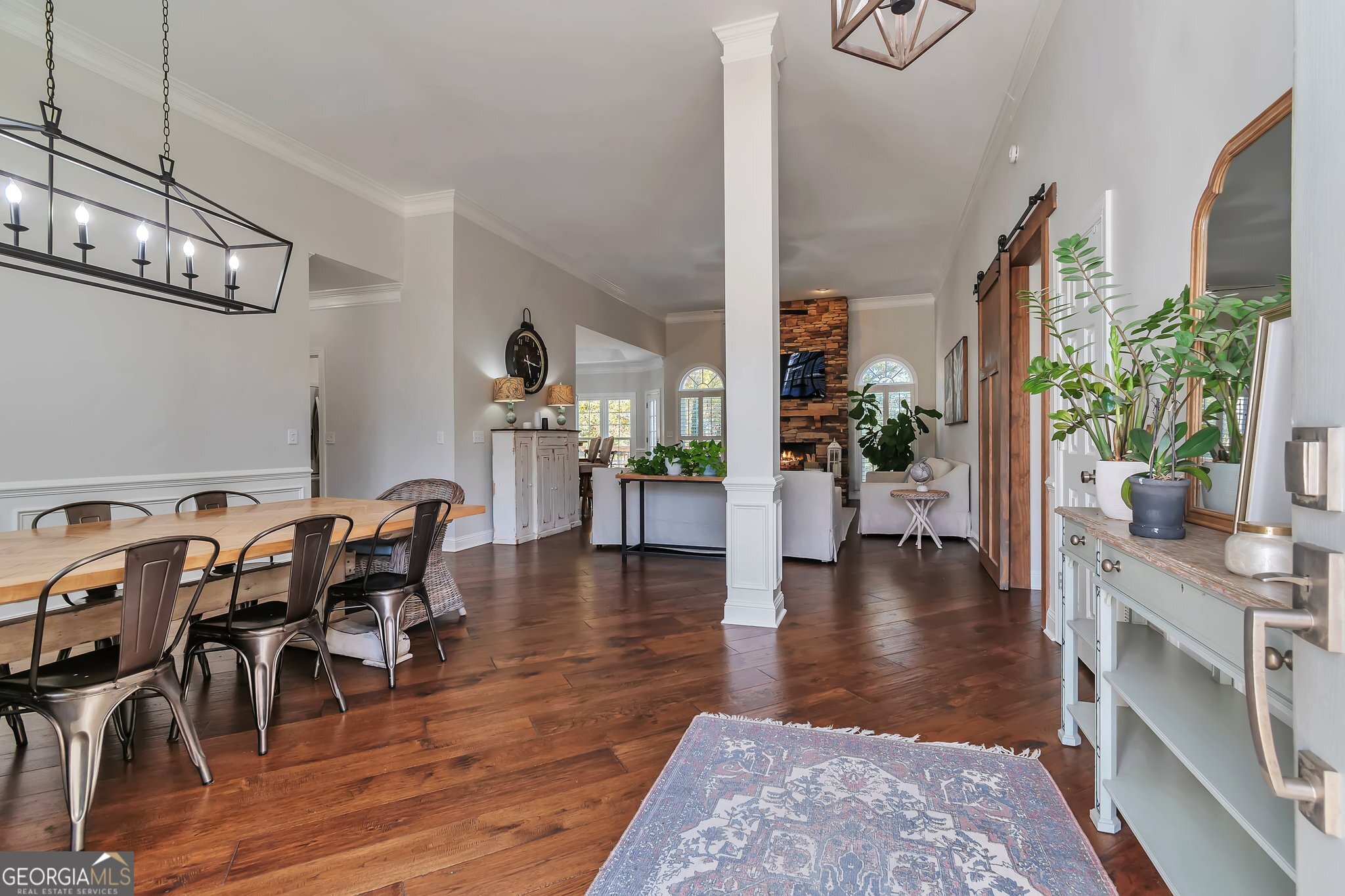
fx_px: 560
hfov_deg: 100.4
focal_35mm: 15
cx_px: 672
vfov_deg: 77.3
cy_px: 448
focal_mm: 10
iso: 100
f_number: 6.3
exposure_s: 1/25
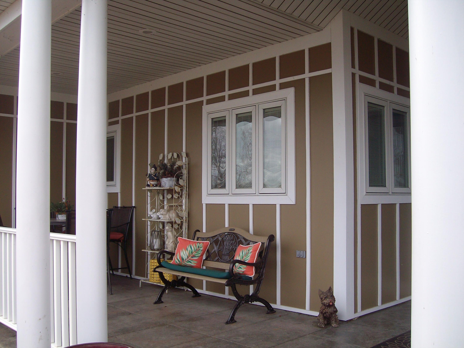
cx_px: 232
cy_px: 174
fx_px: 469
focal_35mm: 35
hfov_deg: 52.6
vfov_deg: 40.7
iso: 80
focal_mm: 5.8
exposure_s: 1/254
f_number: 2.8
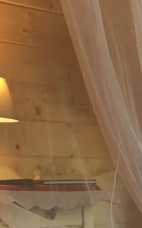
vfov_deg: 18.5
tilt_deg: -5.2
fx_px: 681
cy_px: 226
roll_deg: +0.1
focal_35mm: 110
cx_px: 171
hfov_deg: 11.7
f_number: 2.2
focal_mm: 4.15
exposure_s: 1/33
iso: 80
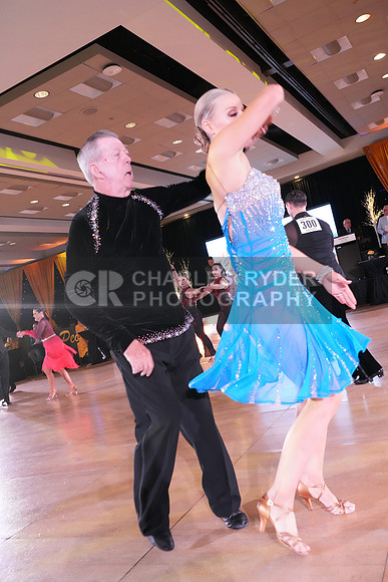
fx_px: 501
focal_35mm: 31
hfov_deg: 42.3
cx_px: 194
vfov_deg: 60.3
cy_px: 291
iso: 8000
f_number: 6.3
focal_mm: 31
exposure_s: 1/250
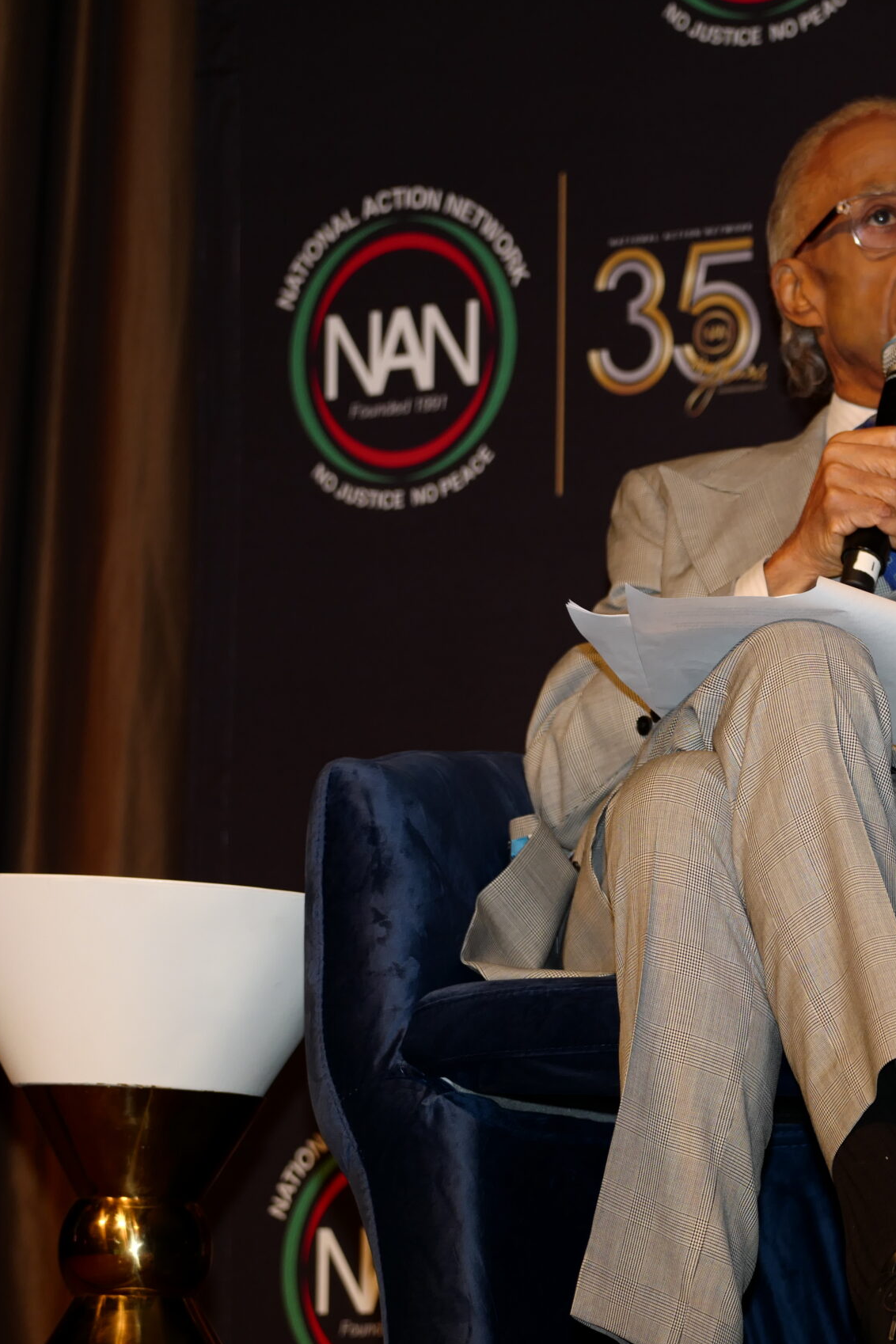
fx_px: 7093
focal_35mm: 190
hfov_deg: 7.2
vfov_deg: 10.8
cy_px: 673
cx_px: 942
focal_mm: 126
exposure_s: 1/50
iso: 800
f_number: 5.4
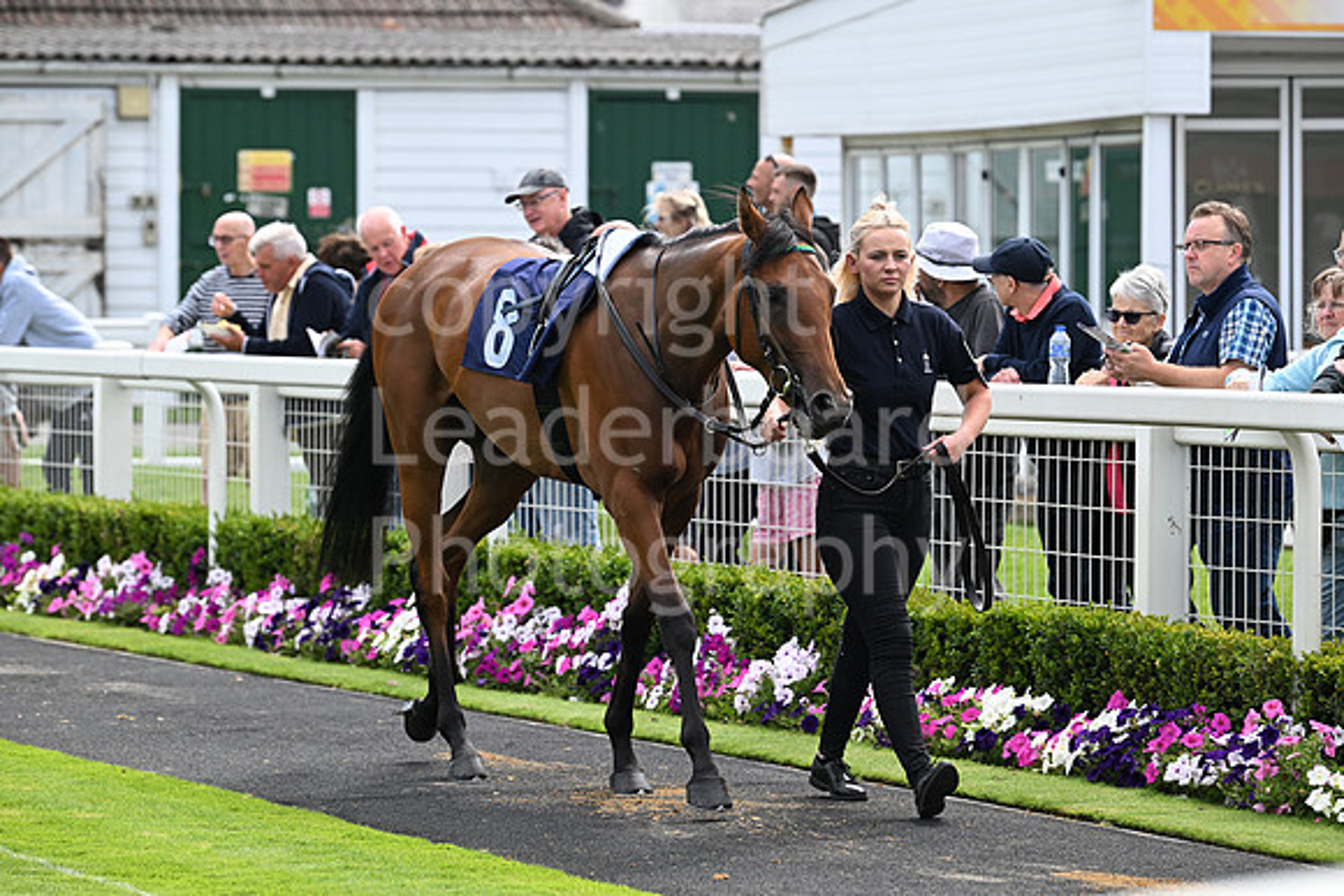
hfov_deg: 12.1
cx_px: 672
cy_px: 448
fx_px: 6348
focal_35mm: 170
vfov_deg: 8.1
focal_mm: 170
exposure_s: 1/1600
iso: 500
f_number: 5
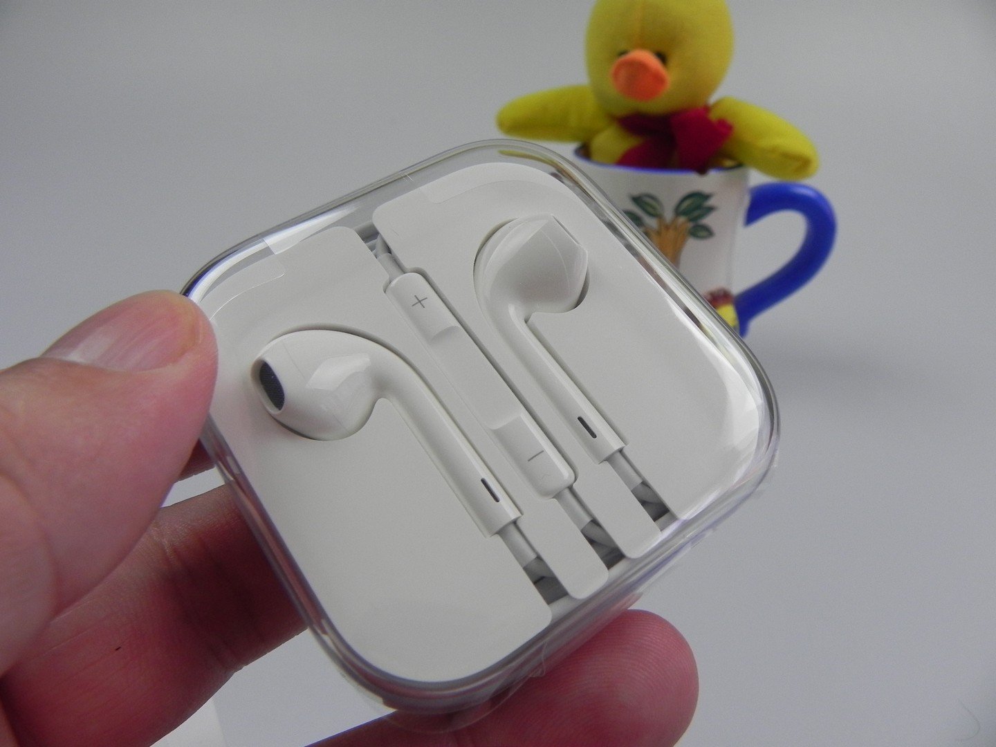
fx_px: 748
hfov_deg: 67.3
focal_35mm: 26
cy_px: 374
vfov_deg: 53.1
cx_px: 498
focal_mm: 4.6
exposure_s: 1/101
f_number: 4
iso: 160
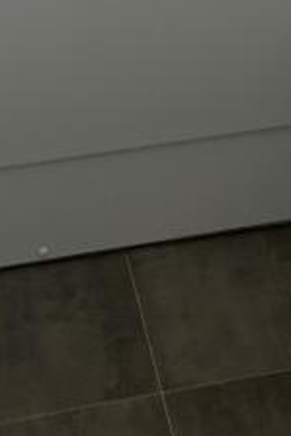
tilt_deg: -10.4
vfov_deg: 14.3
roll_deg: -1.3
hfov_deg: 10.9
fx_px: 1501
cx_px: 322
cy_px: -385
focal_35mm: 124
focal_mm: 5.7
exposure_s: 1/60
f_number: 1.5
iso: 125
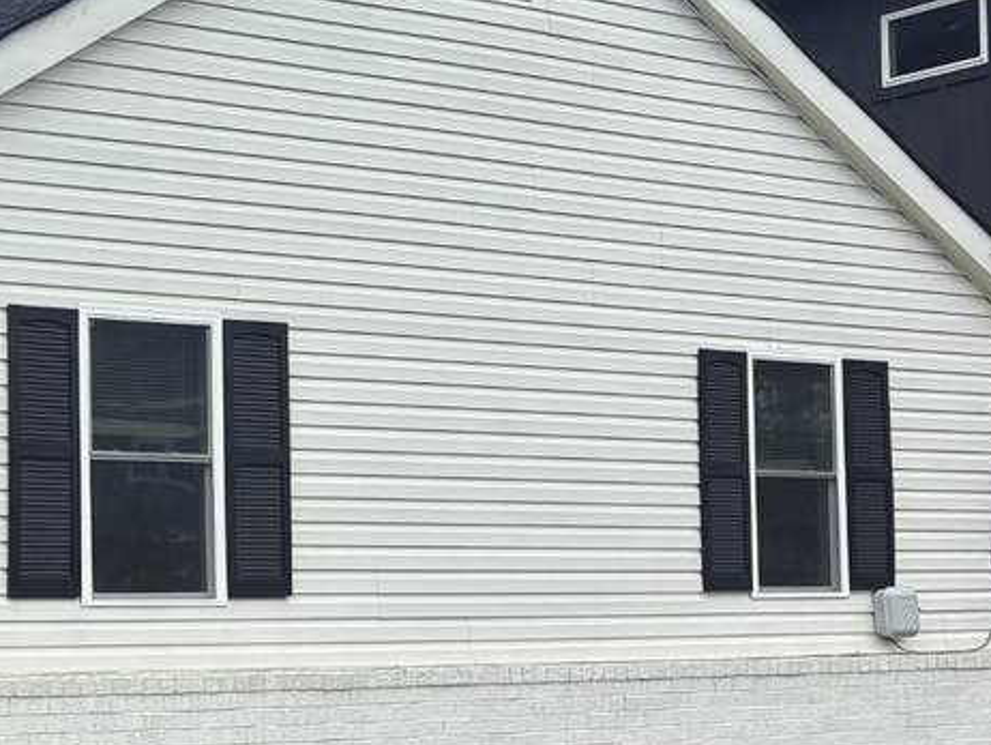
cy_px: 462
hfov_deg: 24.8
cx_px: -144
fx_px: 2062
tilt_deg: +3.2
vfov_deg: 20.4
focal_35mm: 72
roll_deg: +0.8
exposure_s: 1/2075
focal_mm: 5.96
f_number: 1.6
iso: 50
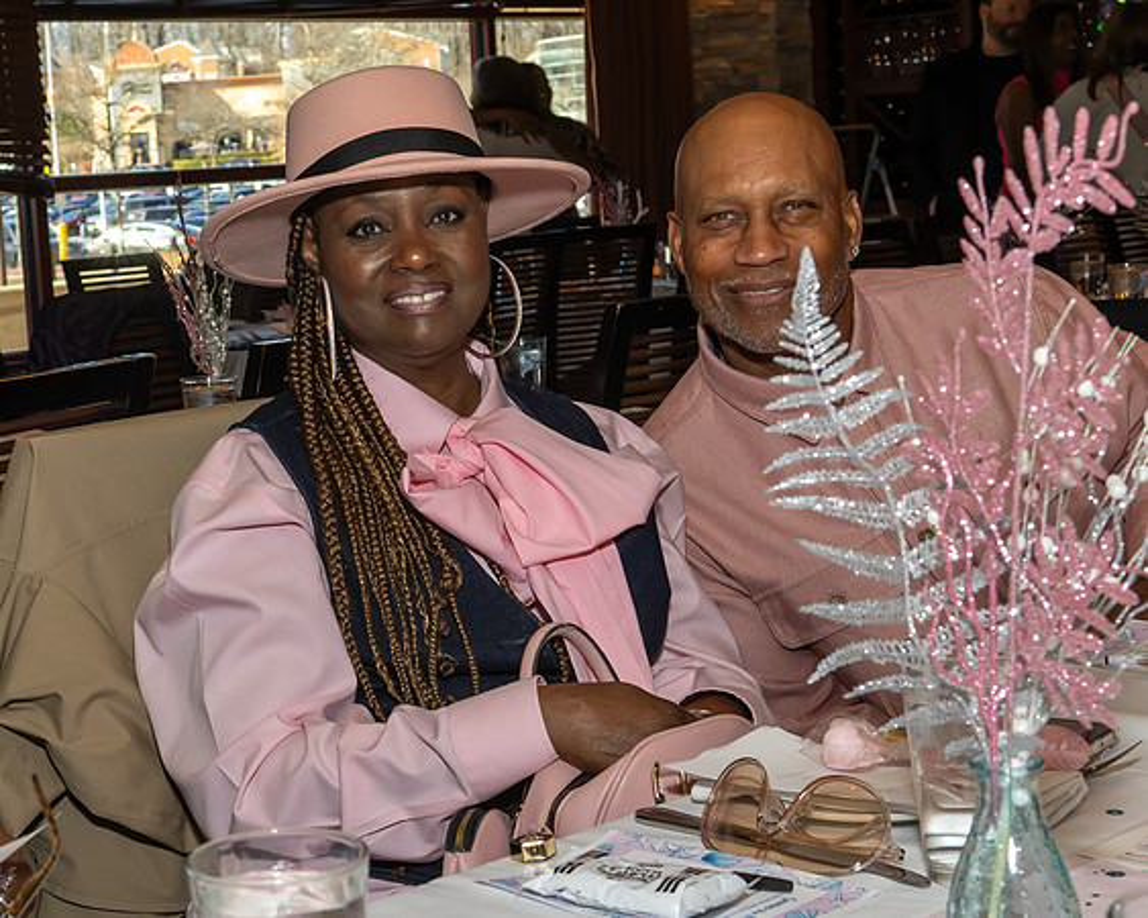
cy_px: 473
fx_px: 2247
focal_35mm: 66
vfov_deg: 23.1
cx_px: 370
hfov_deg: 28.4
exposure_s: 1/250
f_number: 7.1
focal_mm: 35
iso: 800
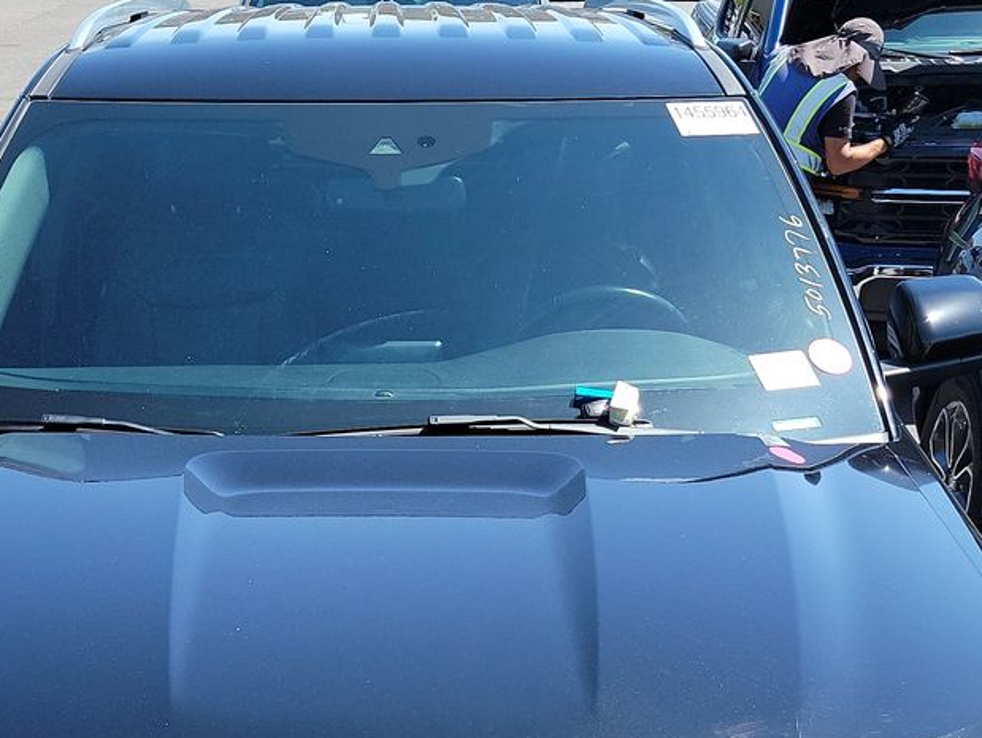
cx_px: 349
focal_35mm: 62
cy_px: 757
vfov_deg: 22.6
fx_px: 1760
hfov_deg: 31.0
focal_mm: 6.7
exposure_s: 1/372
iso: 50
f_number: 1.8
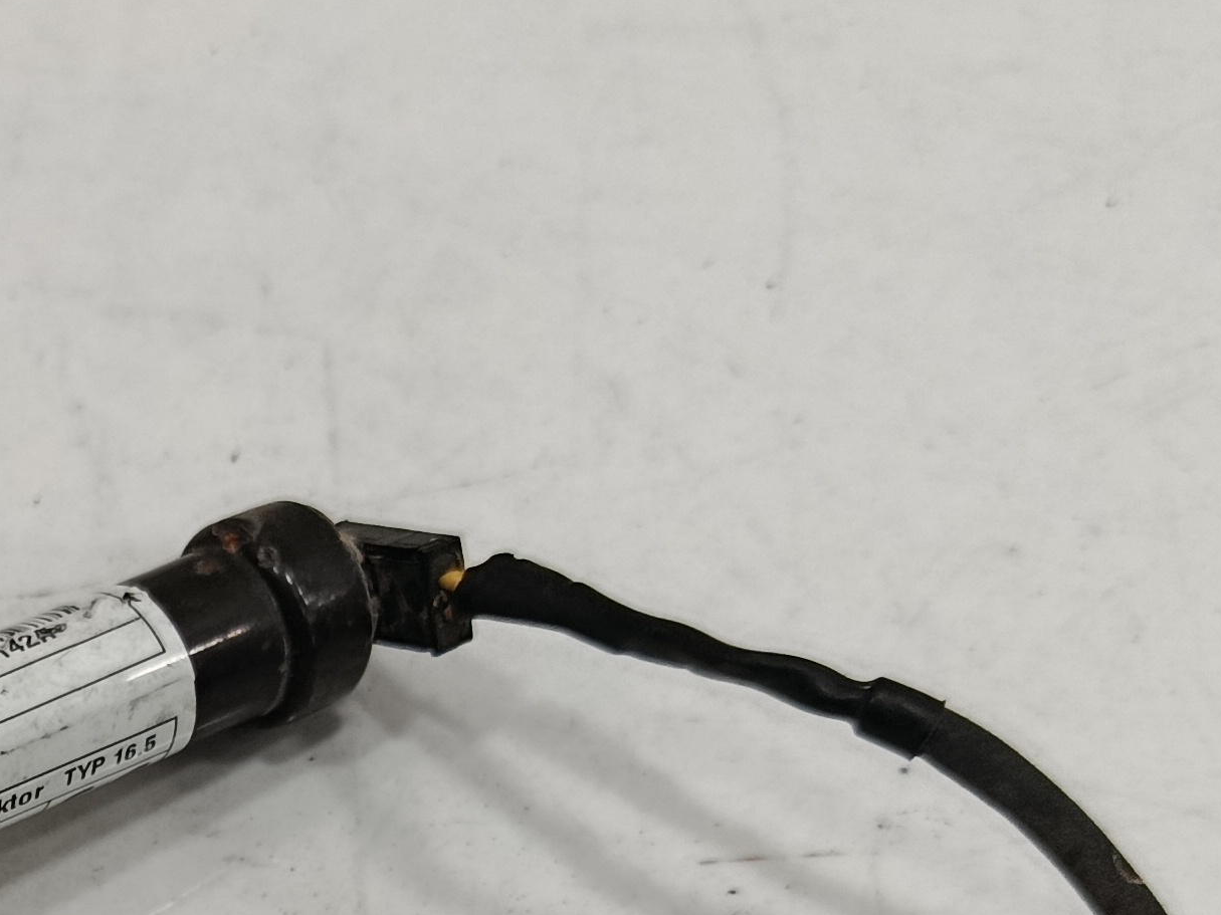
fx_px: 2786
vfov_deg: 17.3
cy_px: 1243
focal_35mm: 79
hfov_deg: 23.4
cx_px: -68
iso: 778
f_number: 1.7
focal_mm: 5.24
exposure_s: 1/100
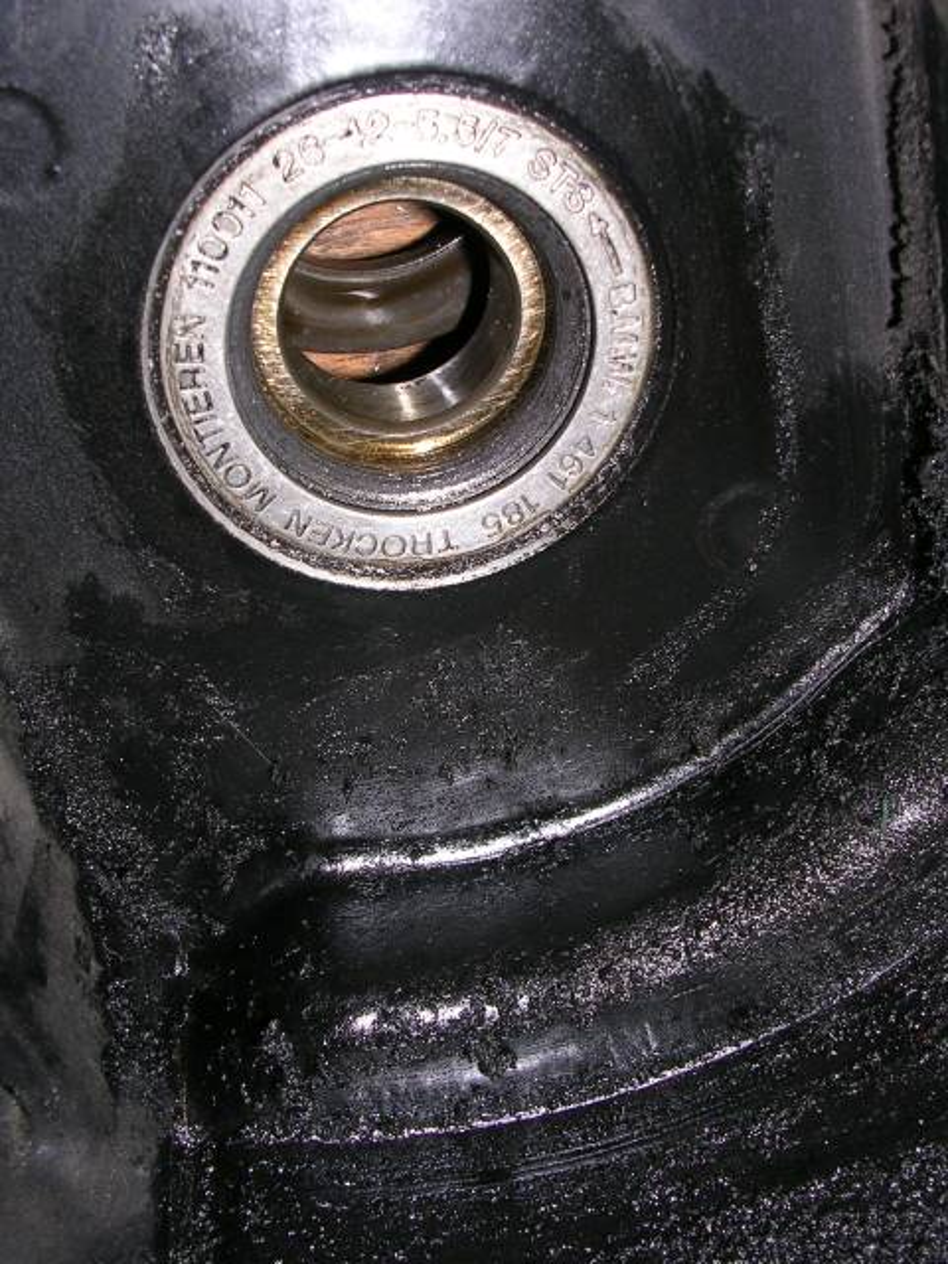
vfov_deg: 49.0
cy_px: 632
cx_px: 474
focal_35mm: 38
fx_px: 1388
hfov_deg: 37.7
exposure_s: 1/60.1
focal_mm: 5.8
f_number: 5.6
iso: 50
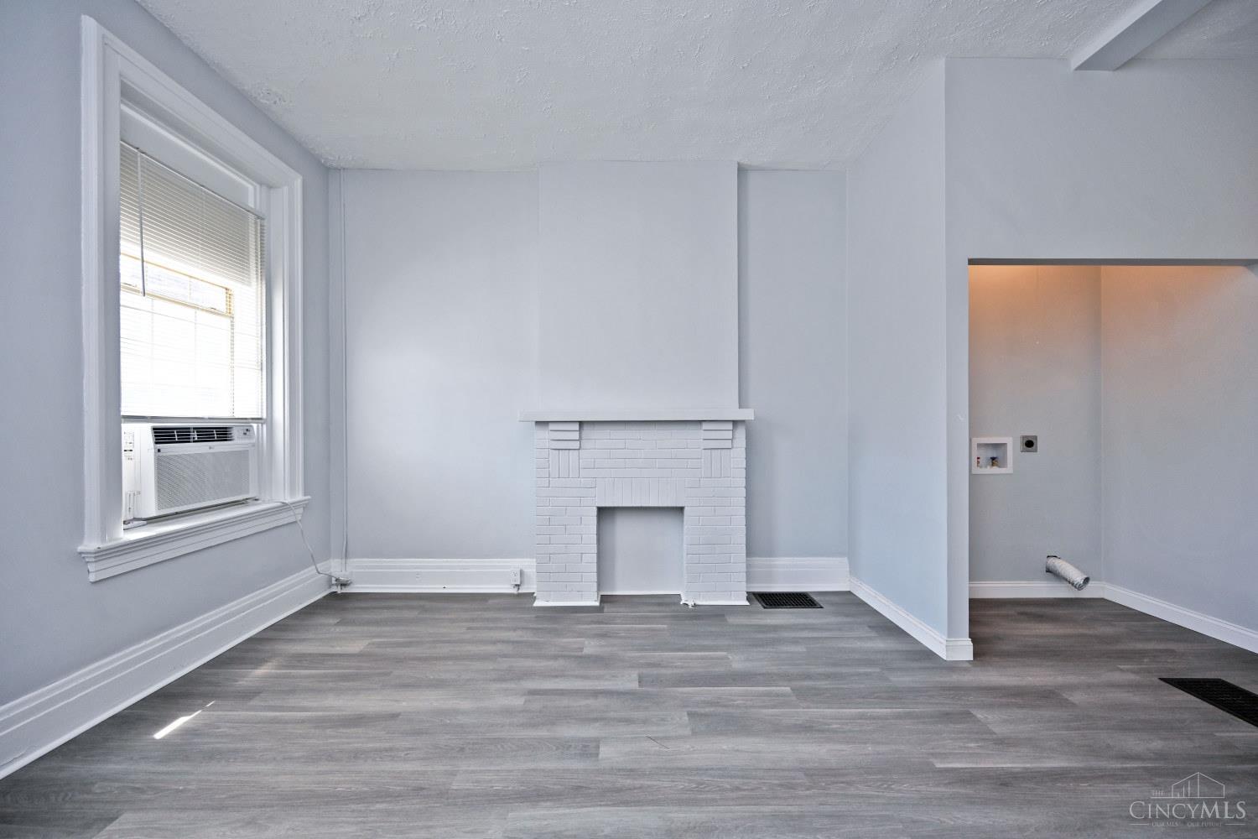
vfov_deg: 81.2
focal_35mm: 14
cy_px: 420
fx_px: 489
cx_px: 629
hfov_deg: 104.3
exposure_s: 1/100
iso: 200
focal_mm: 14
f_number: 5
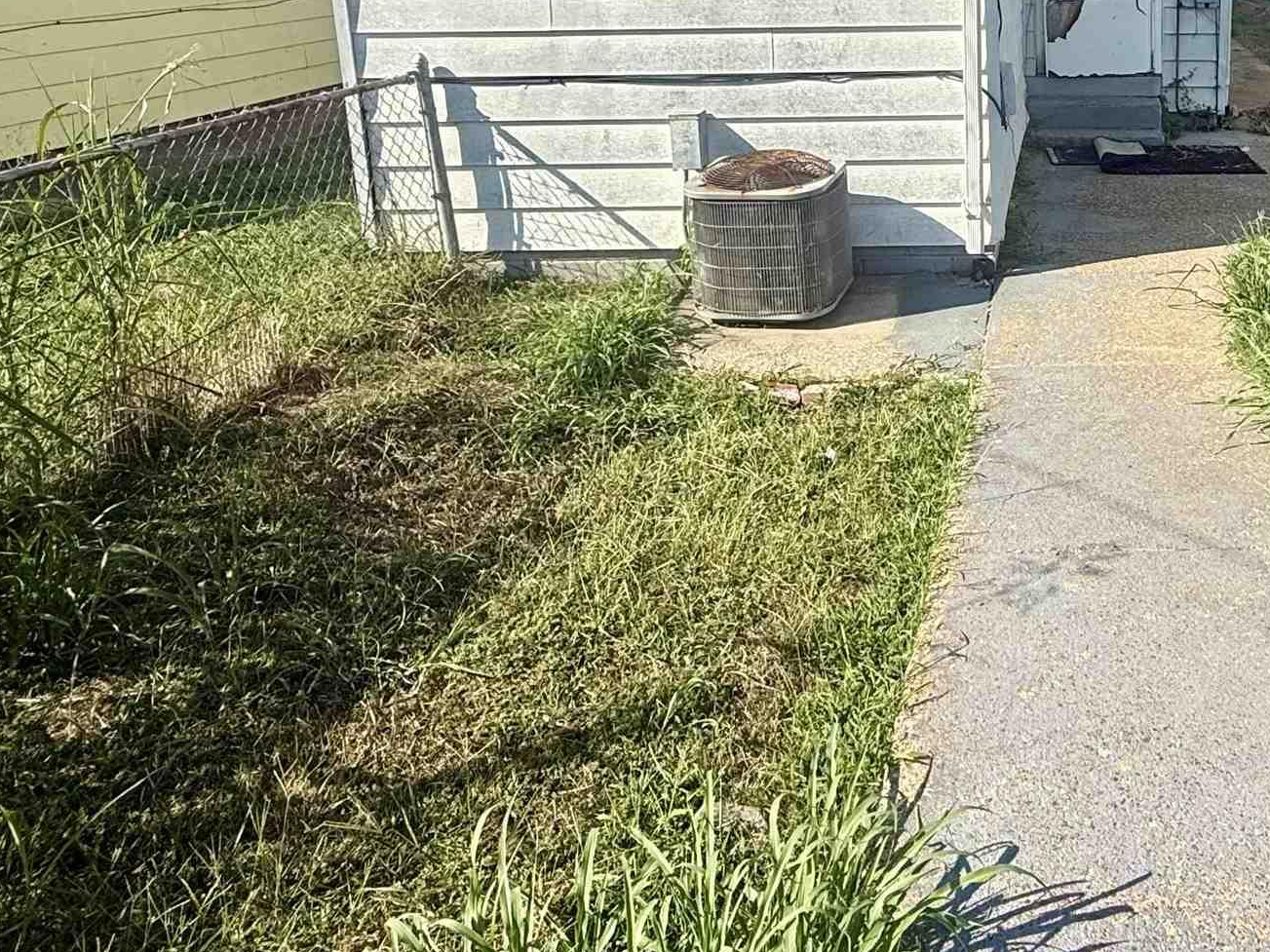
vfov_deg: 40.3
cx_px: 1078
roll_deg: +0.2
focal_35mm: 33
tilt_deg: -9.5
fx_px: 1211
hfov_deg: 50.7
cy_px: 131
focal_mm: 2.22
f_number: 2.2
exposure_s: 1/1795
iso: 50
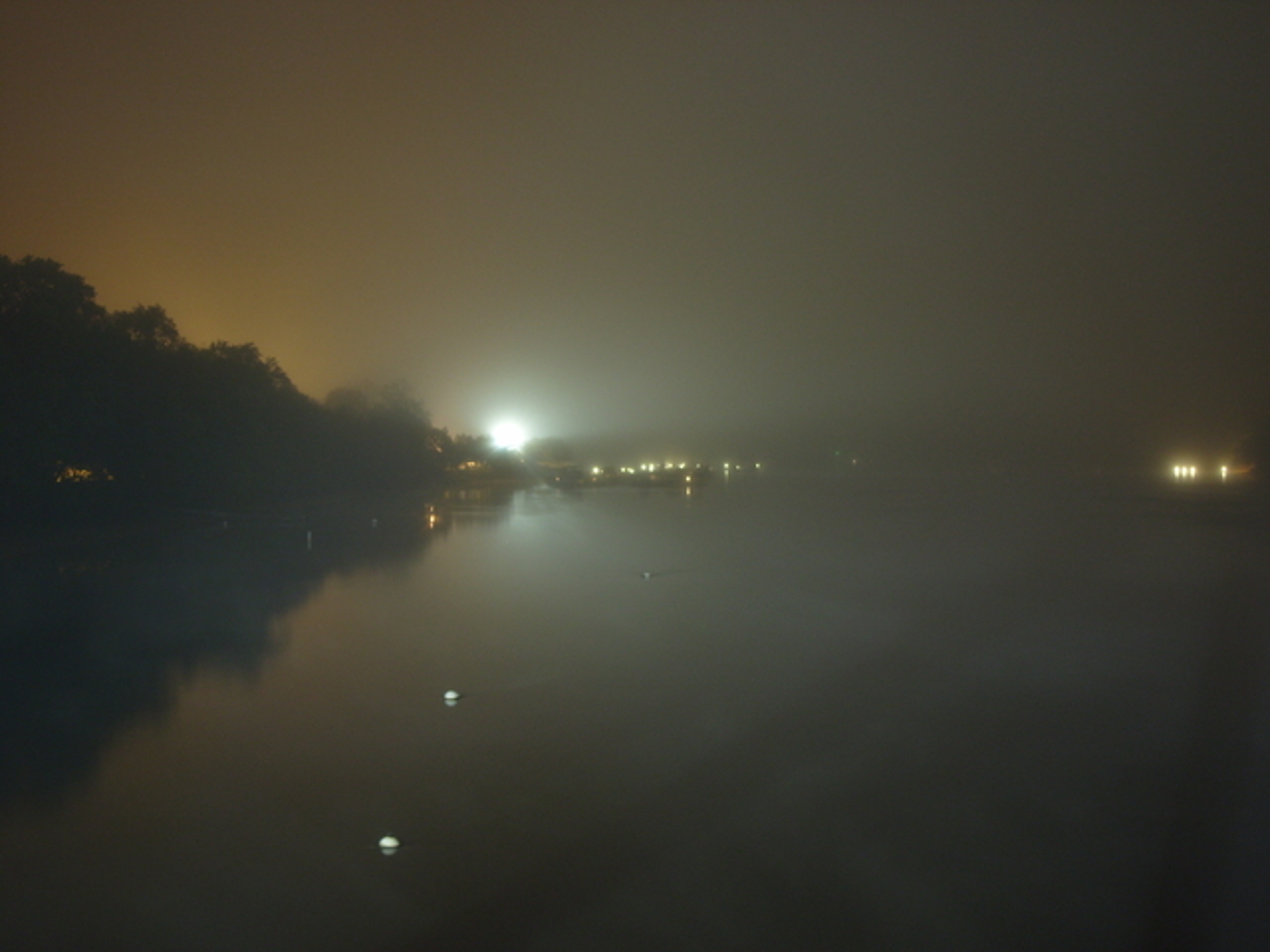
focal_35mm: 44
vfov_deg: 32.9
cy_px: 476
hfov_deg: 42.9
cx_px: 635
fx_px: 1614
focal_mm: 9.9
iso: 80
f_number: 3
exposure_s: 12
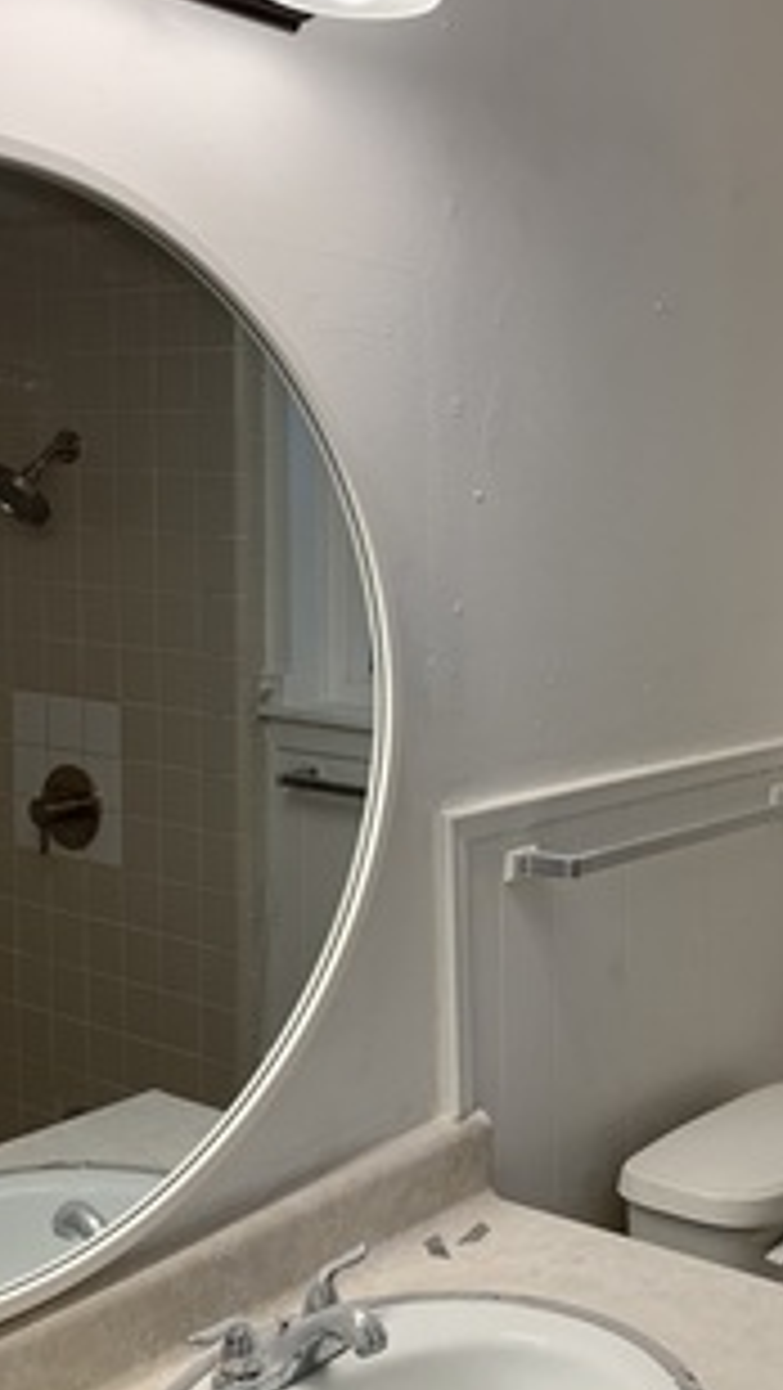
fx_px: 1623
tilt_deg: -4.4
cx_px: 590
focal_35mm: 44
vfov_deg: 46.4
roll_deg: +0.1
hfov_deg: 26.8
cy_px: 720
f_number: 1.8
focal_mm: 4.25
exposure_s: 1/121
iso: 80
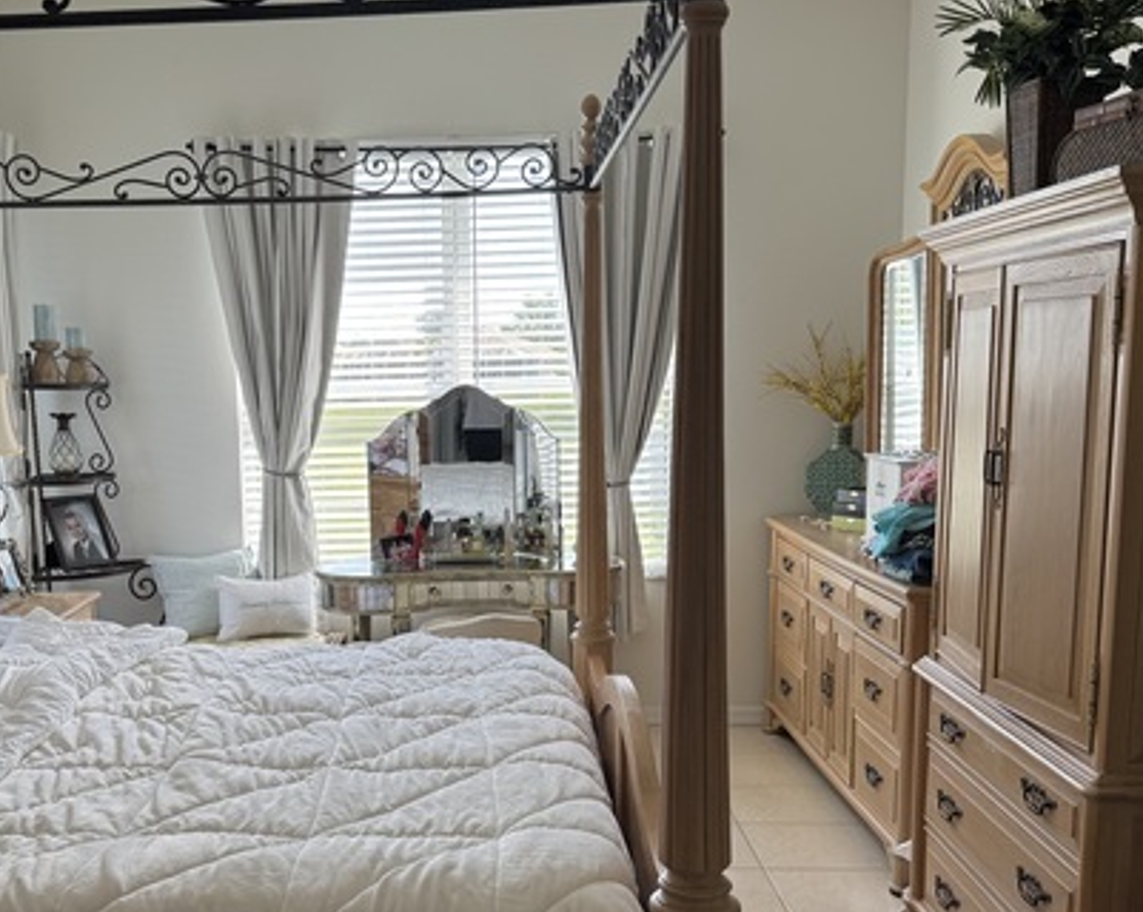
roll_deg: +1.7
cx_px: 432
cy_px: 604
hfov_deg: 46.5
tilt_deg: -10.1
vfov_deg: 37.8
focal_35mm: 39
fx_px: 1318
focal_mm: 6.76
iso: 64
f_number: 1.78
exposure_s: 1/220
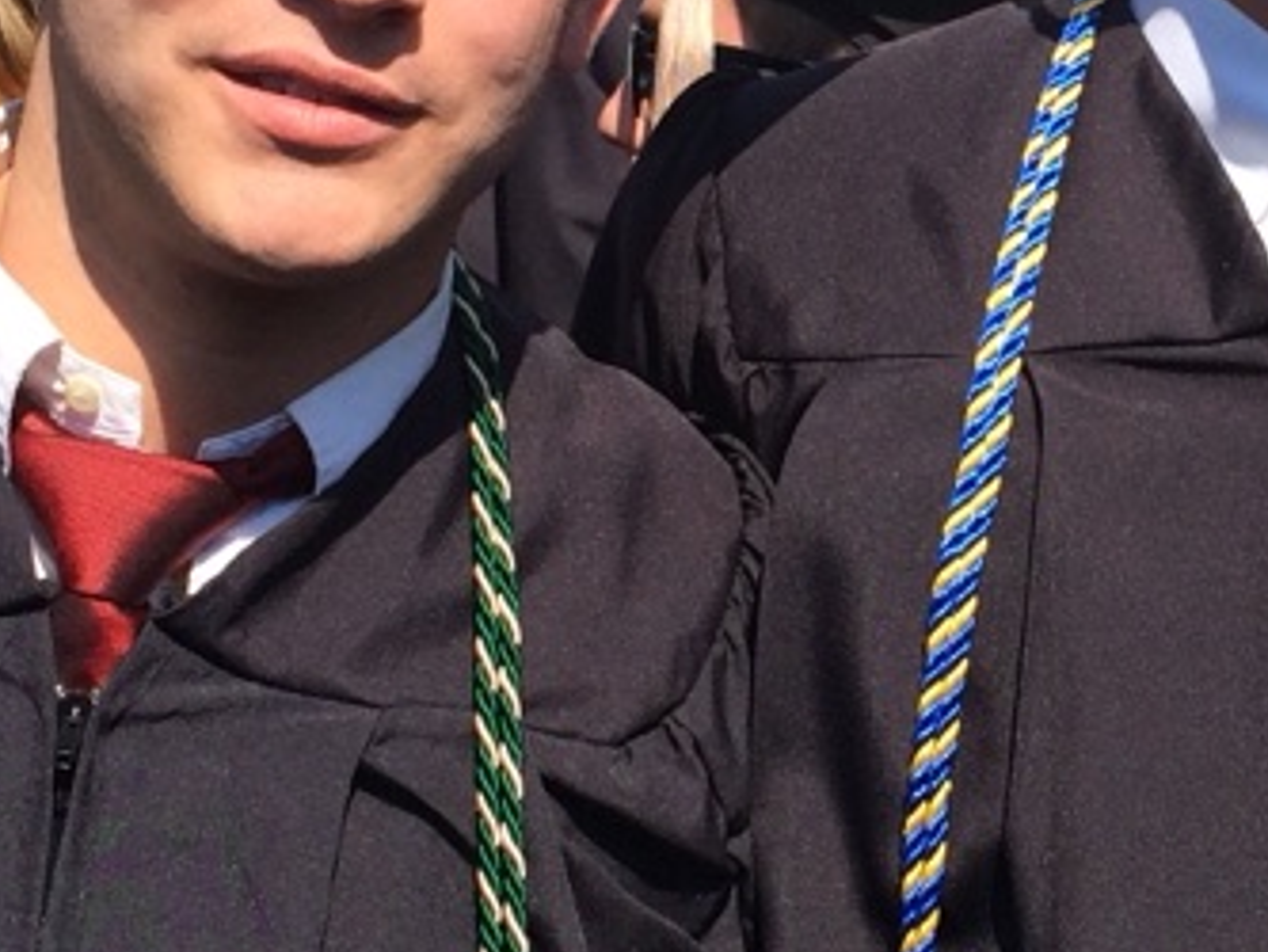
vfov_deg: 13.7
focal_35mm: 108
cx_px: 1150
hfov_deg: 17.9
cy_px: 289
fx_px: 3958
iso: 40
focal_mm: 4.12
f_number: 2.2
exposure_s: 1/1953
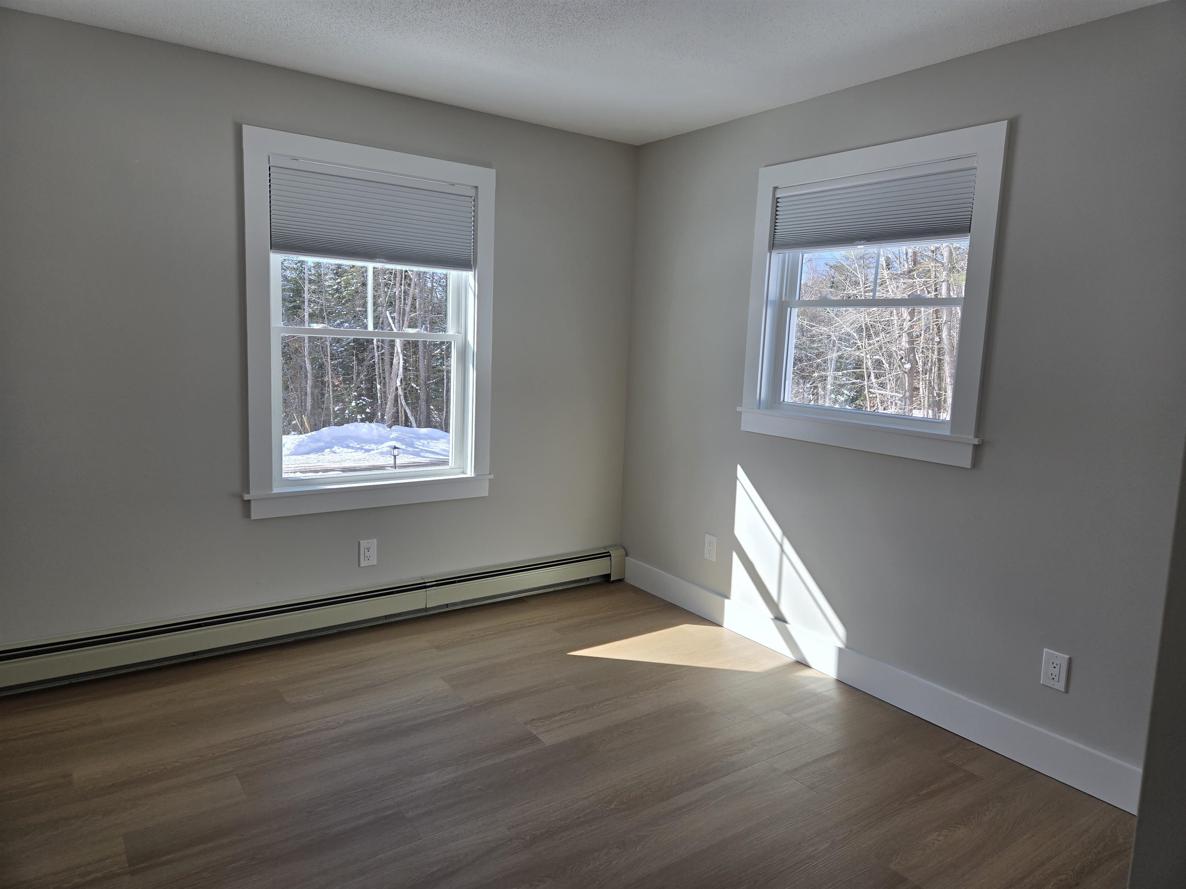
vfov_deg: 58.9
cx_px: 593
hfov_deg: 73.9
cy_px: 444
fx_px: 788
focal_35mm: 23
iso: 25
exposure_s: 1/582
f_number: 1.8
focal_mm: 5.4
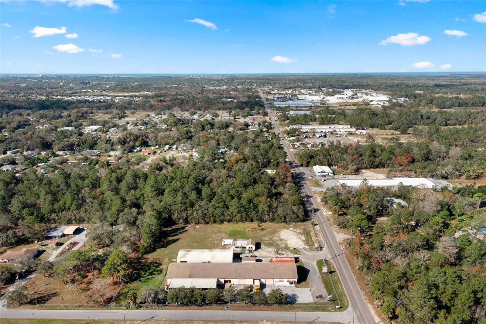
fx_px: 378
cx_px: 243
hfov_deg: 65.5
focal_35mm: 28
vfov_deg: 46.4
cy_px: 162
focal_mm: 10.26
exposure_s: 1/800
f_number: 6.3
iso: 100
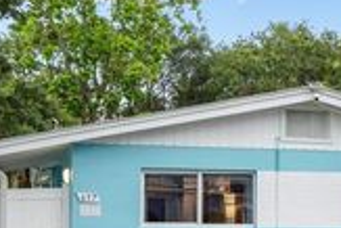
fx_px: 872
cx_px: 285
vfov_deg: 14.8
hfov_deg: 21.8
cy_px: 198
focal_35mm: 92
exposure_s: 1/50
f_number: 8
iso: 800
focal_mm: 30
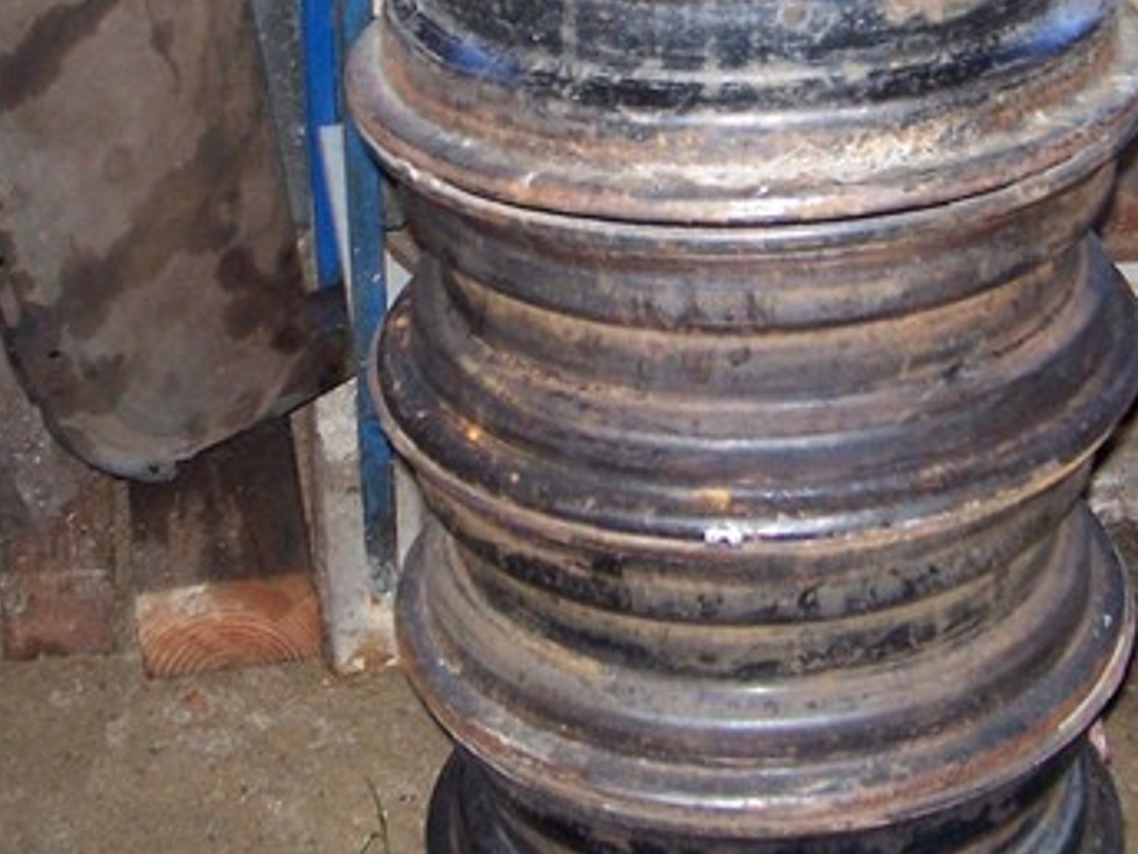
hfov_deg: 24.7
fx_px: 2597
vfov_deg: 18.3
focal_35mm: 79
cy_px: 50
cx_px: 678
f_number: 2.7
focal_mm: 5.6
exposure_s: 1/60
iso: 125
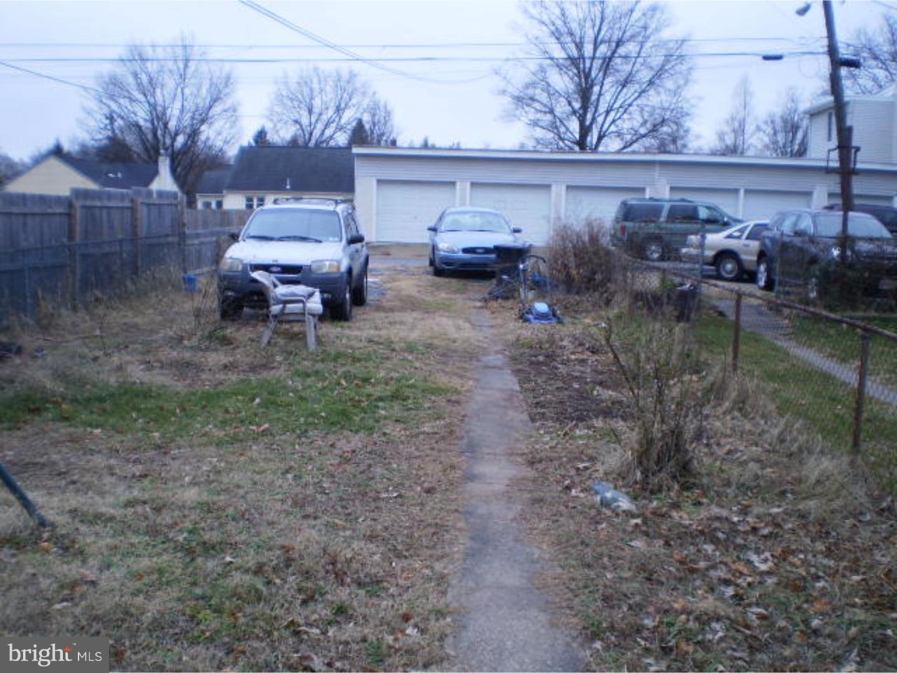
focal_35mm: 36
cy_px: 336
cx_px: 448
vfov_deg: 39.7
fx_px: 933
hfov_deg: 51.4
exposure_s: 1/60
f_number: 3.1
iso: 64
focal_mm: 6.3
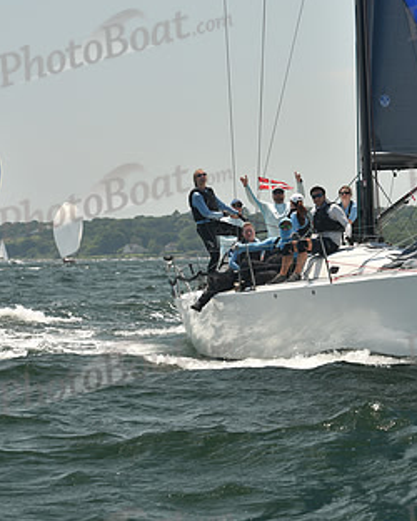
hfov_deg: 9.0
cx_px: 320
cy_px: 261
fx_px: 2635
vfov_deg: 11.3
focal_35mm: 171
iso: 250
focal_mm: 98
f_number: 5.6
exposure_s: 1/640
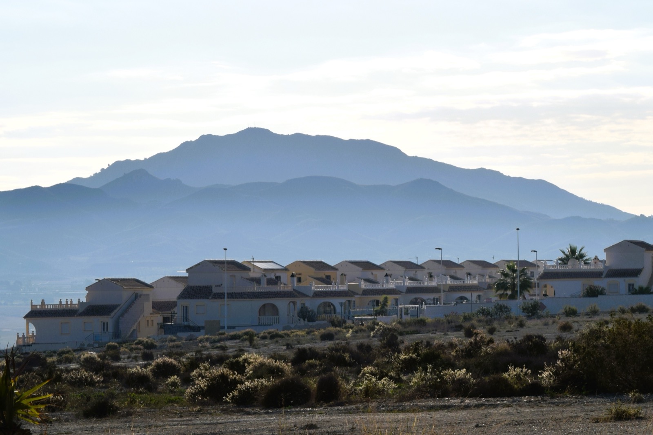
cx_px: 326
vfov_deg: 16.5
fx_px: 1496
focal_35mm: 82
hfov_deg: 24.6
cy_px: 218
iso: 200
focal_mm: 55
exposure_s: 1/800
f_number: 14
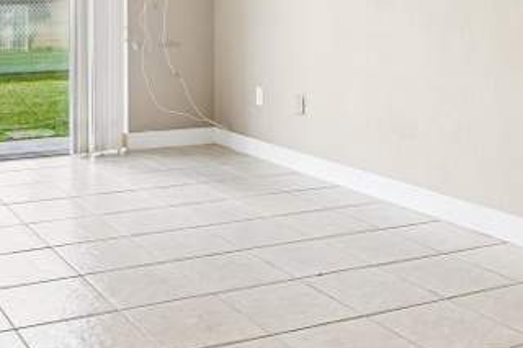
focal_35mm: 55
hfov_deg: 35.3
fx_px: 799
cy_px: 4
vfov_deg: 23.6
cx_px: 118
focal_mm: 22
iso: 100
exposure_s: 1/30
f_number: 8
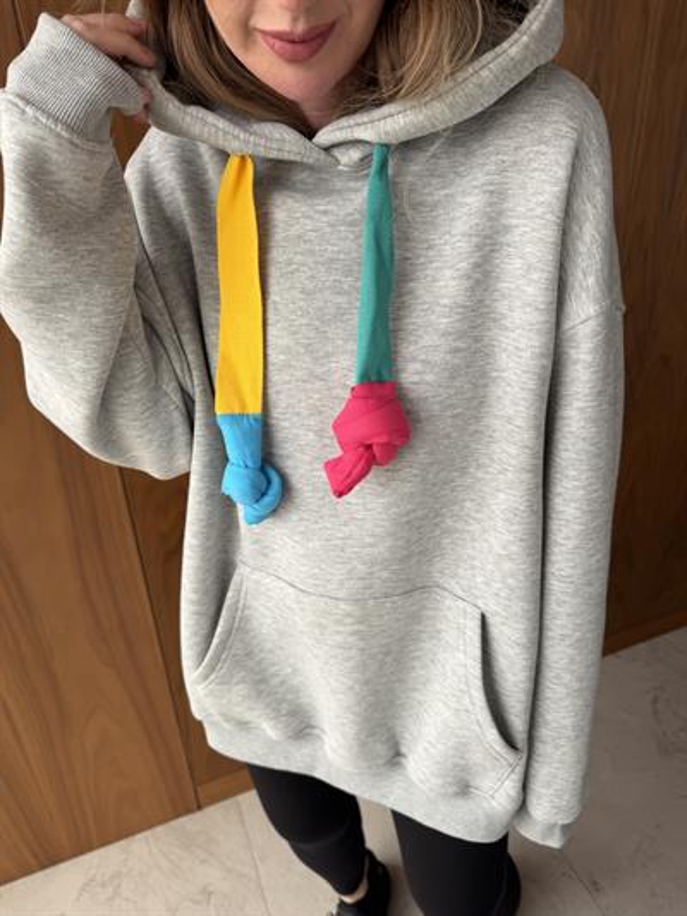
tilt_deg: -28.6
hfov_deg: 56.8
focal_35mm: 24
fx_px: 635
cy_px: 458
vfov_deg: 71.6
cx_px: 344
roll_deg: +2.5
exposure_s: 1/121
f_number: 1.78
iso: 64
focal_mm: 6.76
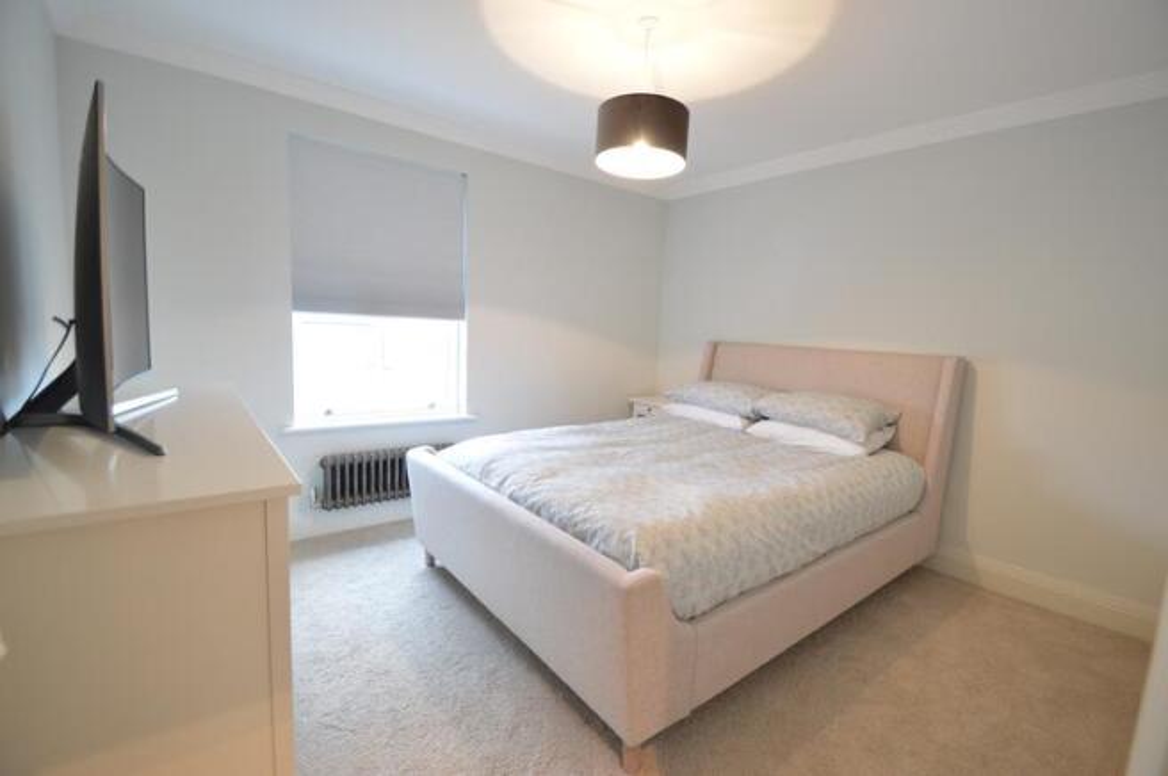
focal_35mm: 15
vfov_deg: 77.2
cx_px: 584
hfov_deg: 100.4
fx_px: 486
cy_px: 388
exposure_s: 1/15
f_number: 3.5
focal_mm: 10
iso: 720
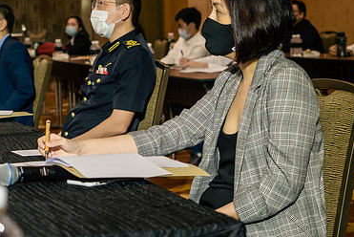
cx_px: 138
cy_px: 56
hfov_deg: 17.5
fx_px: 1151
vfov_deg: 11.7
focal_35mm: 117
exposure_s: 1/100
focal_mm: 35
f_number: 2.8
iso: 500
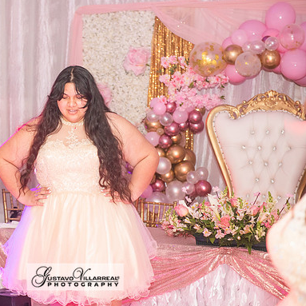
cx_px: 75
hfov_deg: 19.2
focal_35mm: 90
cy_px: 153
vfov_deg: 19.3
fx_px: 900
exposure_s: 1/160
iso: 1250
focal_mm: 70
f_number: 4
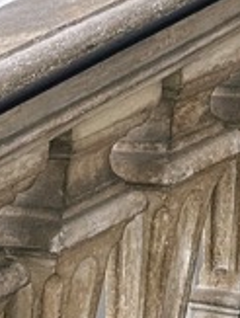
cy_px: -550
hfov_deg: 7.5
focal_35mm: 188
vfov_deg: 9.0
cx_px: 517
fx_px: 1731
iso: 100
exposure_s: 1/100
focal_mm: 6.86
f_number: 1.78
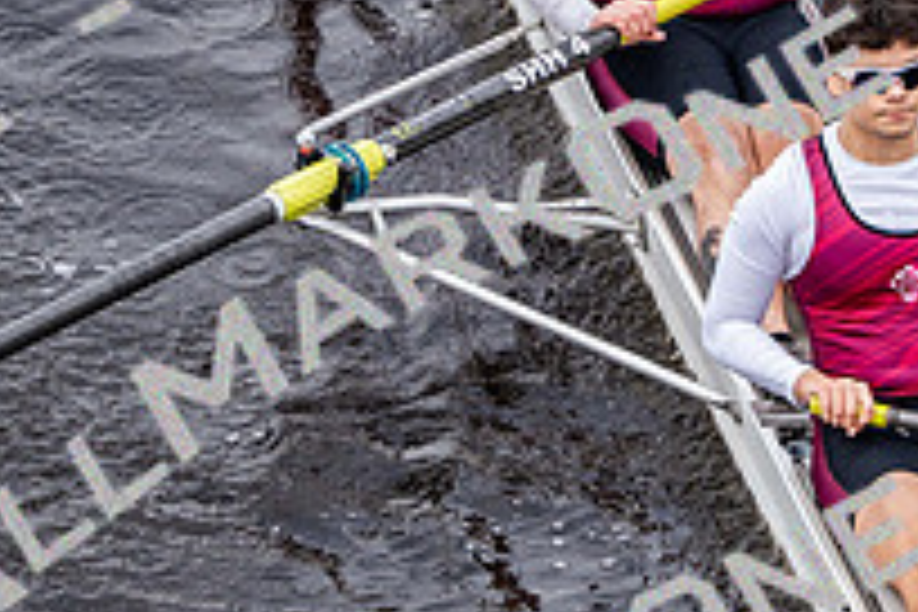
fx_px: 14483
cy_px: -7
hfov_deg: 3.6
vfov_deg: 2.4
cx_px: 760
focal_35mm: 568
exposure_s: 1/2000
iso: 400
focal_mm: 200
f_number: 2.8
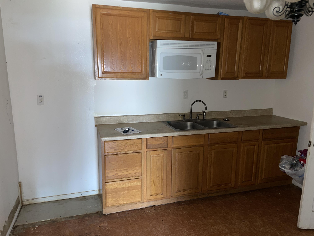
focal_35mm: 26
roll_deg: -0.2
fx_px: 236
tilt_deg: -10.9
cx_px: 157
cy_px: 118
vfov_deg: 53.1
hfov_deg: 67.3
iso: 64
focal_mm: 4.2
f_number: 1.6
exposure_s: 1/9
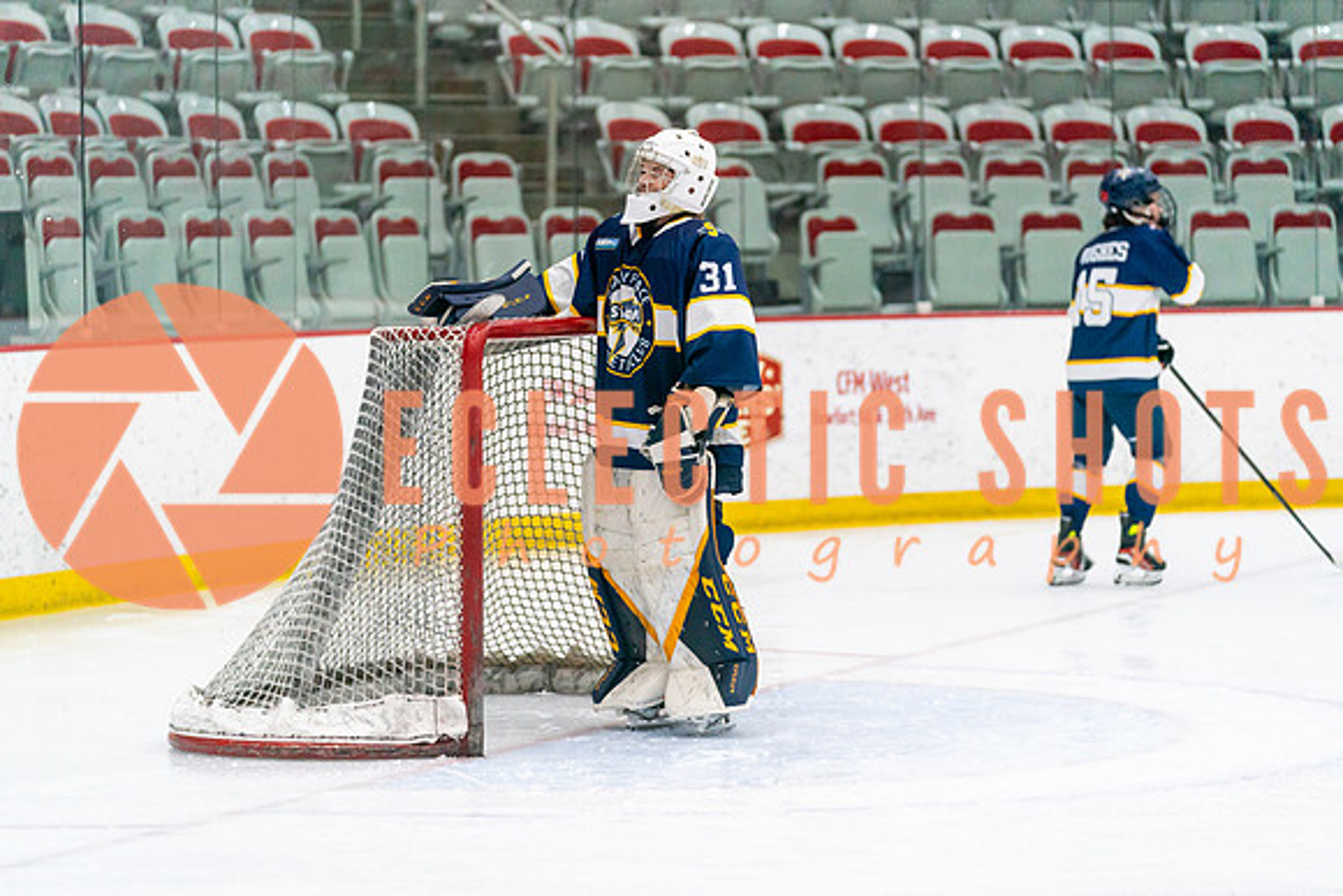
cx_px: 672
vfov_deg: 9.8
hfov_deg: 14.6
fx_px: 5234
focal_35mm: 140
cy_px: 448
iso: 3200
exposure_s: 1/1250
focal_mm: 138
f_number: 2.8
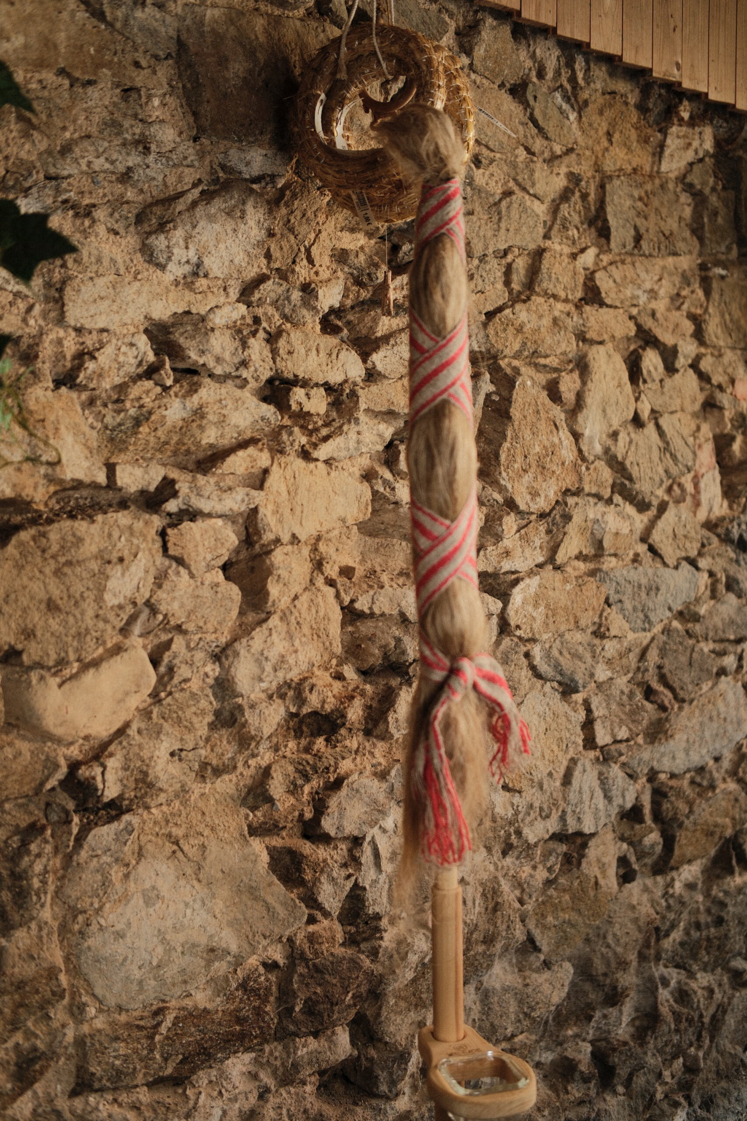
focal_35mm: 53
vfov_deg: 37.5
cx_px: 374
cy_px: 560
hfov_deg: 25.5
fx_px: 1649
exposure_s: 1/105
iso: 160
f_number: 1.8
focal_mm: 35
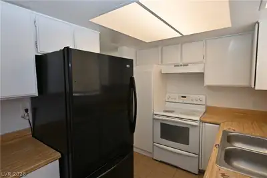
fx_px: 145
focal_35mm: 20
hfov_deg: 85.4
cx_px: 134
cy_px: 89
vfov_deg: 63.3
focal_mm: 13
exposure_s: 1/80
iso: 200
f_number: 4.5
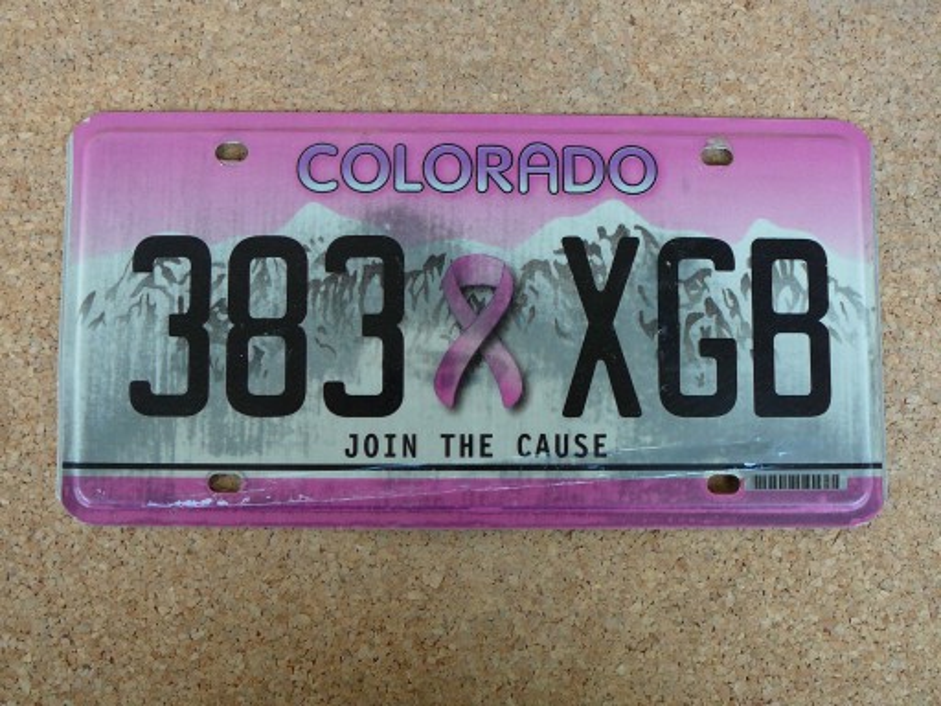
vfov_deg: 35.1
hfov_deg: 45.8
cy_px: 353
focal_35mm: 41
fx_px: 1115
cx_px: 470
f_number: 3.1
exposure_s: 1/30
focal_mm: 6.1
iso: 125
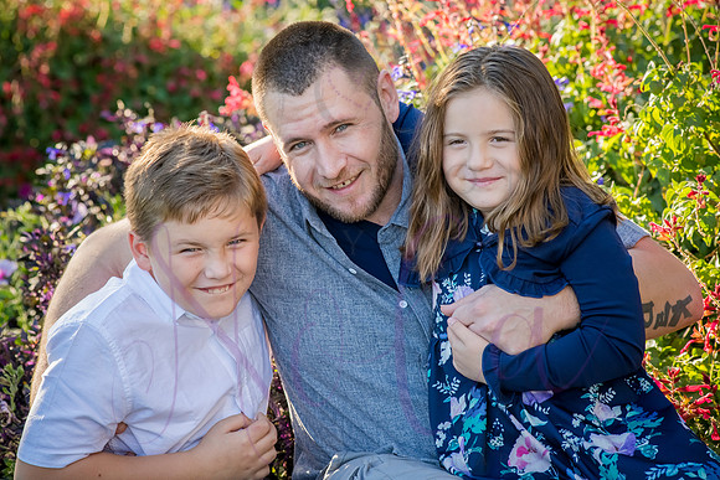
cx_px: 360
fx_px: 2901
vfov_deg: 9.5
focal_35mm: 145
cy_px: 240
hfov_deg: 14.2
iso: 800
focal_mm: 145
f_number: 7.1
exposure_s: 1/320
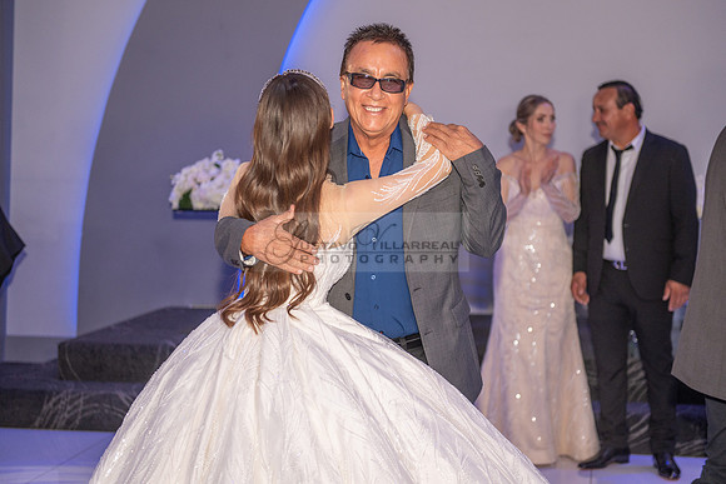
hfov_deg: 28.8
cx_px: 363
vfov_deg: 19.5
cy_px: 242
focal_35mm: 70
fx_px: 1412
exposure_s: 1/125
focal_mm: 70
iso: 800
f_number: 2.8
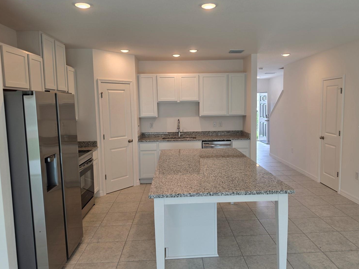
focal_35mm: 25
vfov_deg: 54.9
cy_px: 127
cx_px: 186
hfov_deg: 69.4
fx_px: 259
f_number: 1.4
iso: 50
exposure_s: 1/120
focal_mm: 6.5
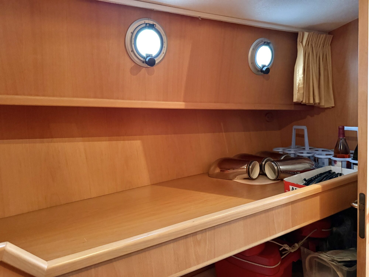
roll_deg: +3.6
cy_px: 138
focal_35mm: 24
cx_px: 184
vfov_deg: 56.8
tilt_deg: -7.1
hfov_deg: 71.6
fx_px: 256
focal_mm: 6.76
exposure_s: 1/30
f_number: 1.78
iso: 1250
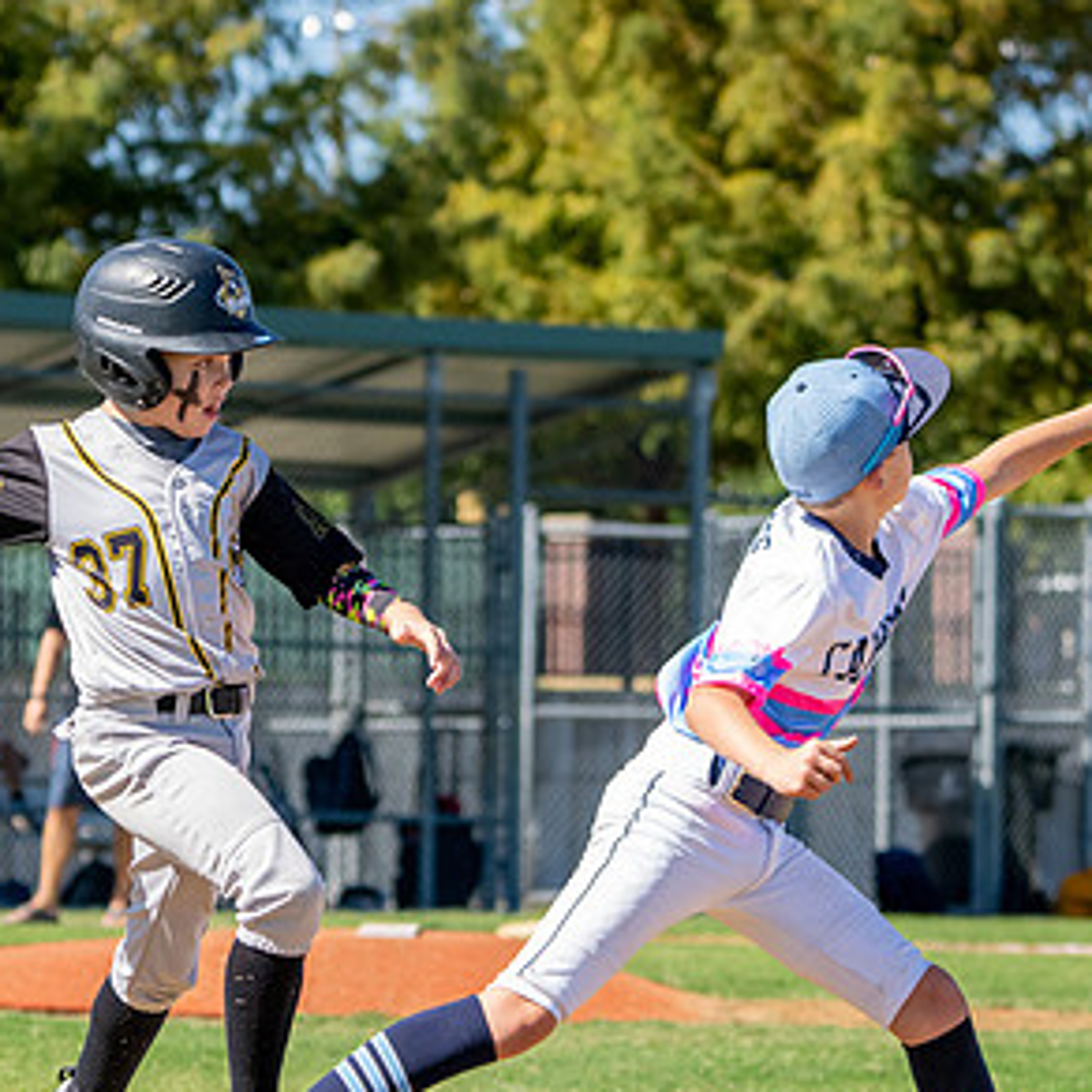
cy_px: 772
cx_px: 324
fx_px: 9494
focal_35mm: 266
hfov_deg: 6.6
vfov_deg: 6.6
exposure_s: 1/3200
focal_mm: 112
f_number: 4.5
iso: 1000
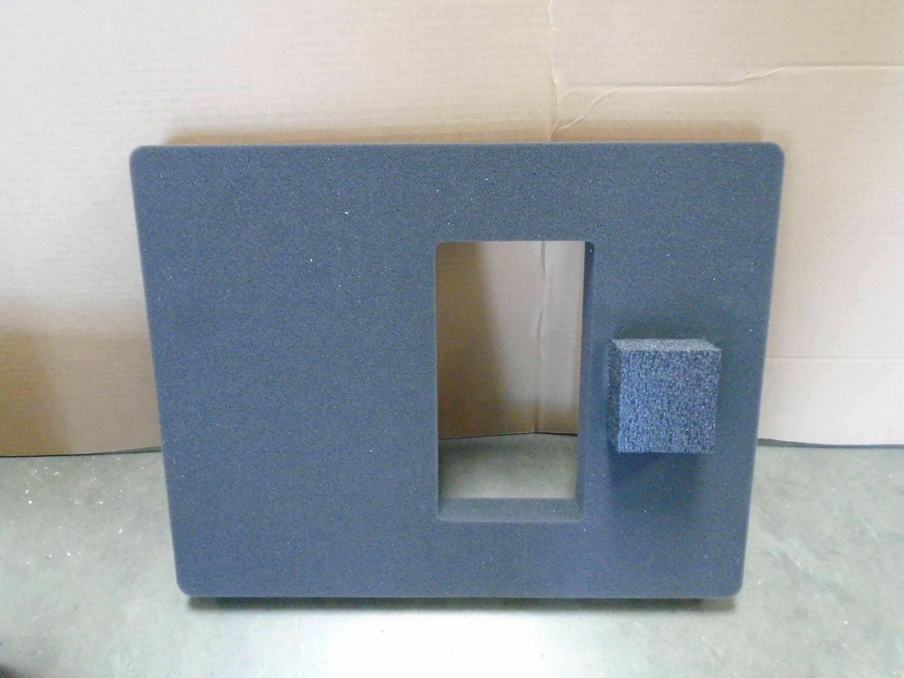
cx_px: 452
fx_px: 679
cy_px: 339
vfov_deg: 53.1
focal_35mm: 26
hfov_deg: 67.3
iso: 800
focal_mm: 4.6
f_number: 3.2
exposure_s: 1/40
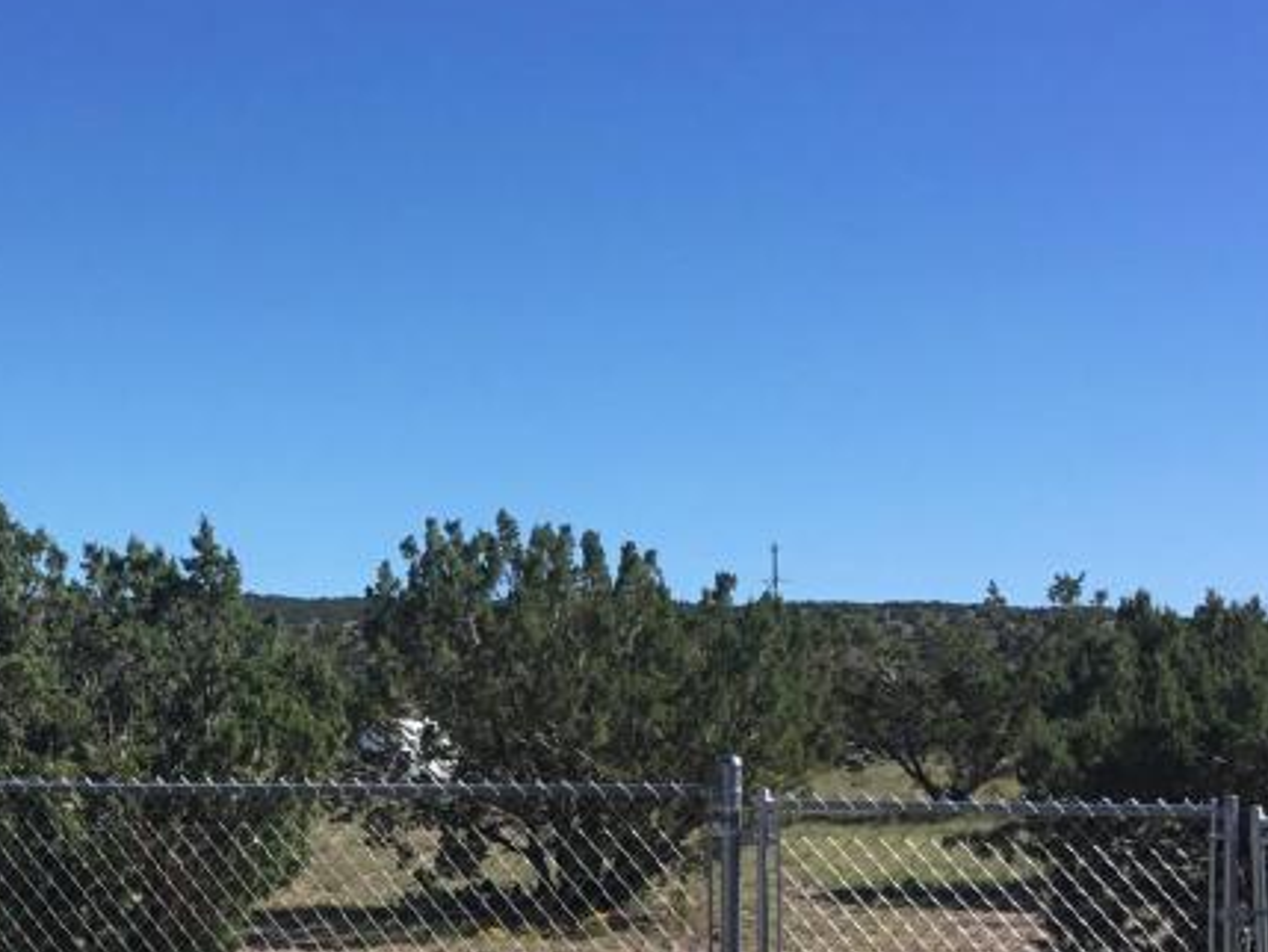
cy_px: 718
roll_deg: +0.3
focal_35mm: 74
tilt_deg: +0.2
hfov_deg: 25.8
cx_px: 216
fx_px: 2711
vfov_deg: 19.8
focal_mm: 3.3
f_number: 2.4
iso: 25
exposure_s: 1/1314
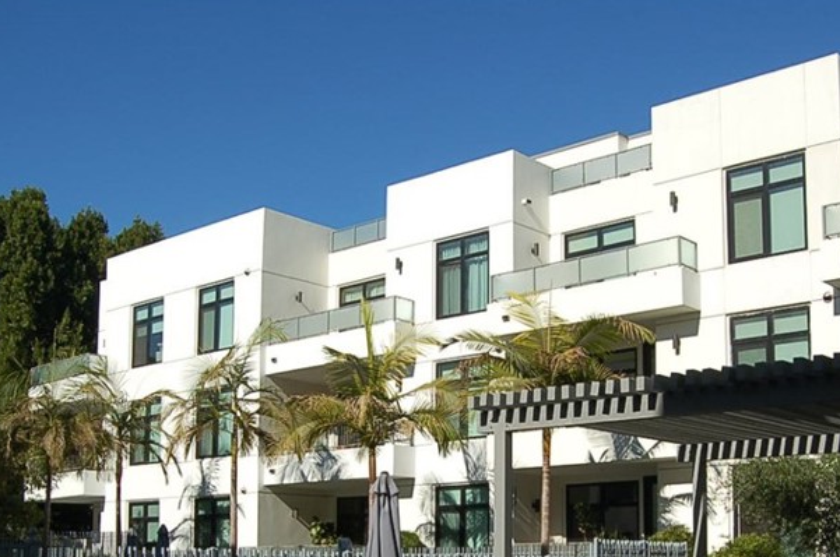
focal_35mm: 46
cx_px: 477
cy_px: 463
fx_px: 1072
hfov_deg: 42.7
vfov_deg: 28.4
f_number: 10
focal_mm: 18
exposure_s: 1/400
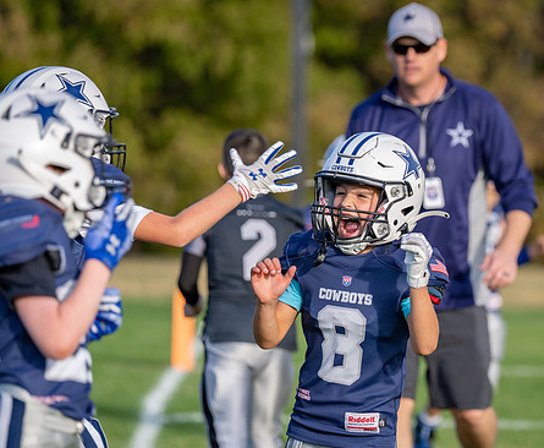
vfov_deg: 5.2
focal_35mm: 300
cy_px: 218
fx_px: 4883
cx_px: 452
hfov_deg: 6.4
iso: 160
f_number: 2.8
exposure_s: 1/1250
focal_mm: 164
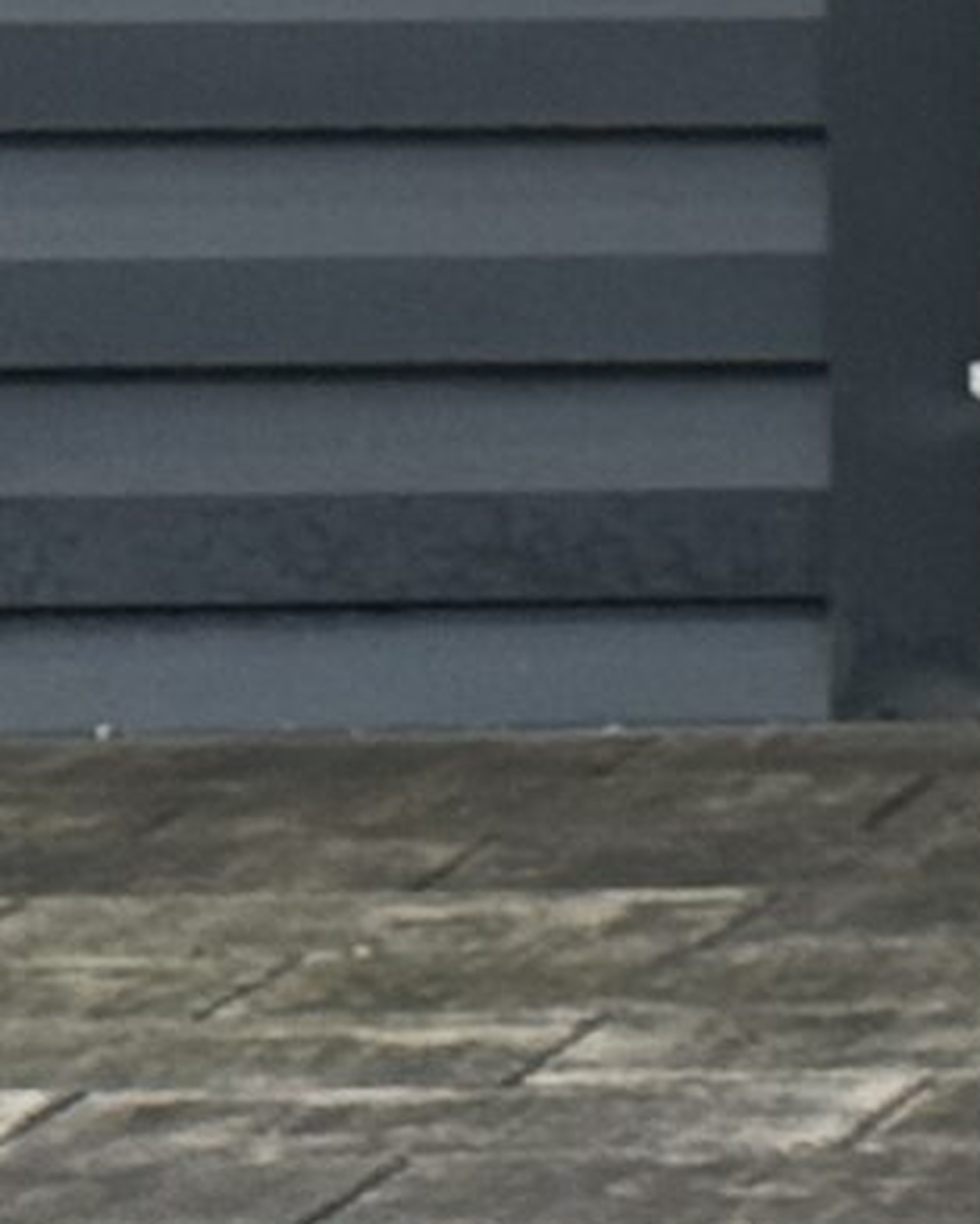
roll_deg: +0.4
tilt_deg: -1.4
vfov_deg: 6.3
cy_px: -335
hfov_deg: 4.8
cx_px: 3131
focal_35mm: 307
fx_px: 11126
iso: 200
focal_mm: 6.76
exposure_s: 1/162
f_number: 1.78
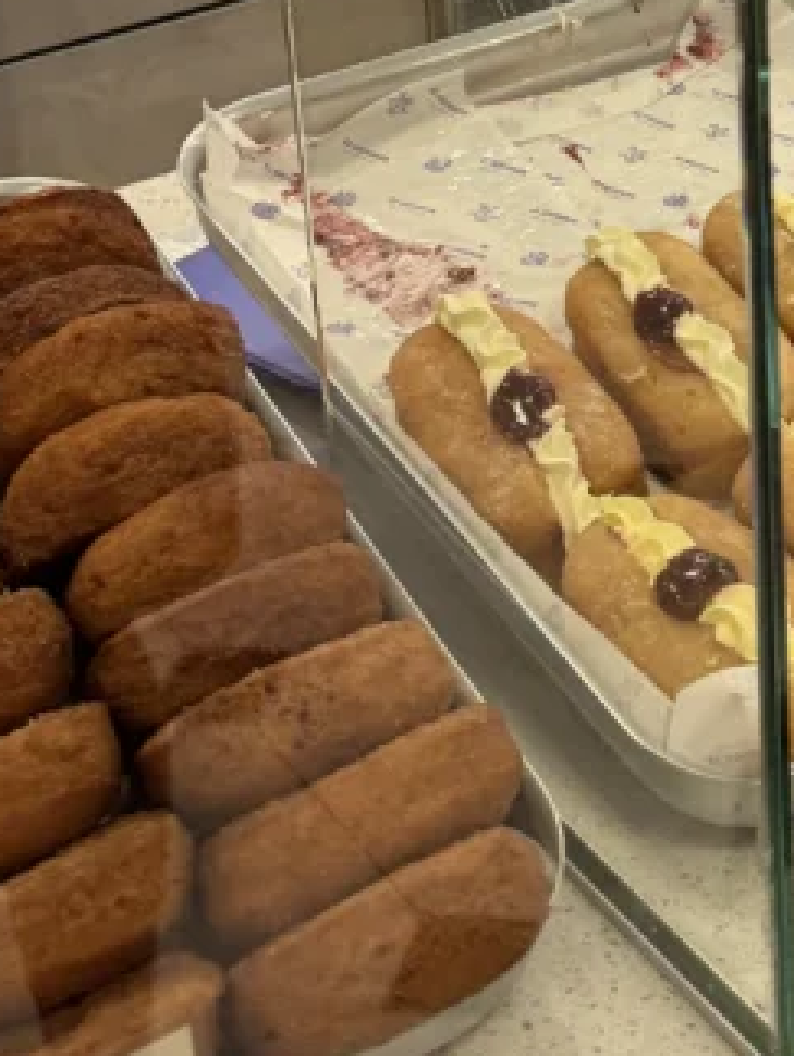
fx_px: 2320
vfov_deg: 23.9
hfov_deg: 18.1
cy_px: -128
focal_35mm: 76
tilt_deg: -19.3
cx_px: 1049
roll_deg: -0.2
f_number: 1.78
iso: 160
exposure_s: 1/100
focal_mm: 6.76
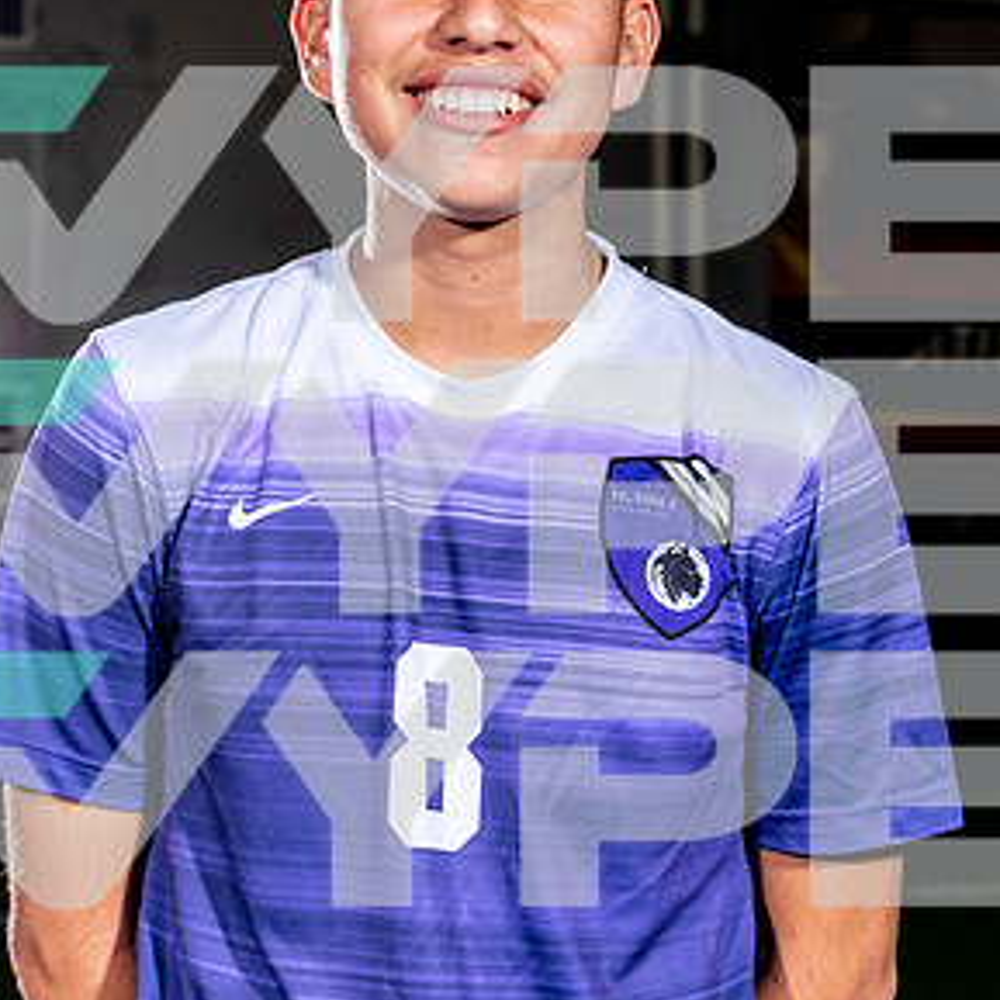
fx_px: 2811
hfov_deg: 20.1
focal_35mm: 86
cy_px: 489
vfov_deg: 20.2
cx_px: 605
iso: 100
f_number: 5.6
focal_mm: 43
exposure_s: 1/125
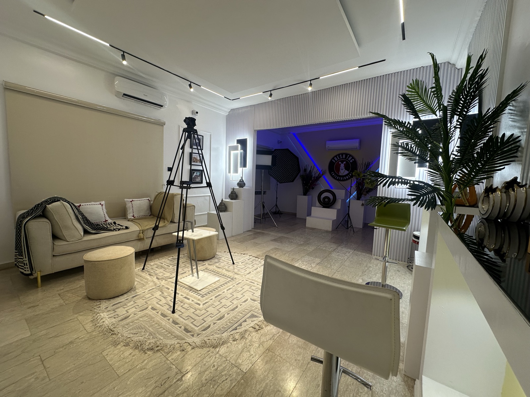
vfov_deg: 85.7
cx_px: 265
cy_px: 198
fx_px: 214
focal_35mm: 14
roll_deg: -1.9
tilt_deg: -4.7
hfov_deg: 102.1
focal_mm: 2.22
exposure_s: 1/100
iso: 64
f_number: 2.2
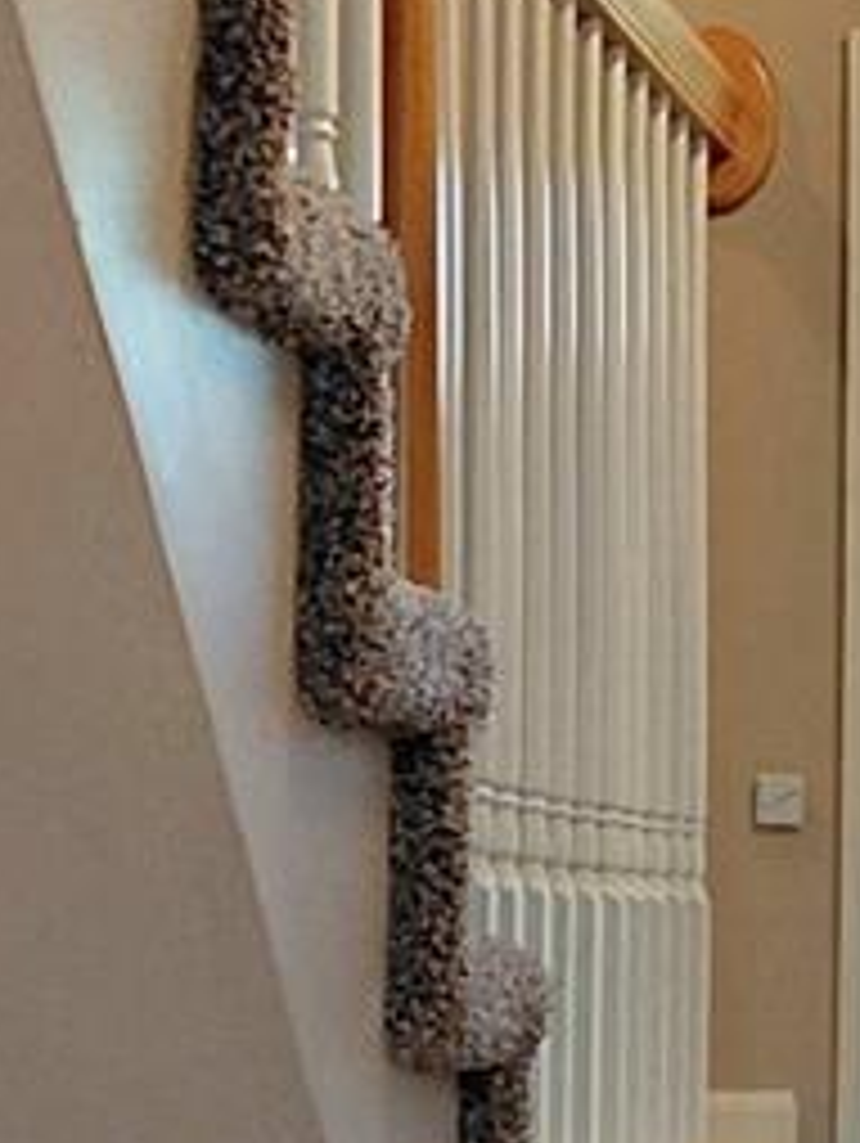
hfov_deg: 9.4
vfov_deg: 13.0
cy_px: 904
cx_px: 1477
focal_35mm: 151
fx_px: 4994
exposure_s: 1/120
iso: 125
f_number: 1.8
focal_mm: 4.69
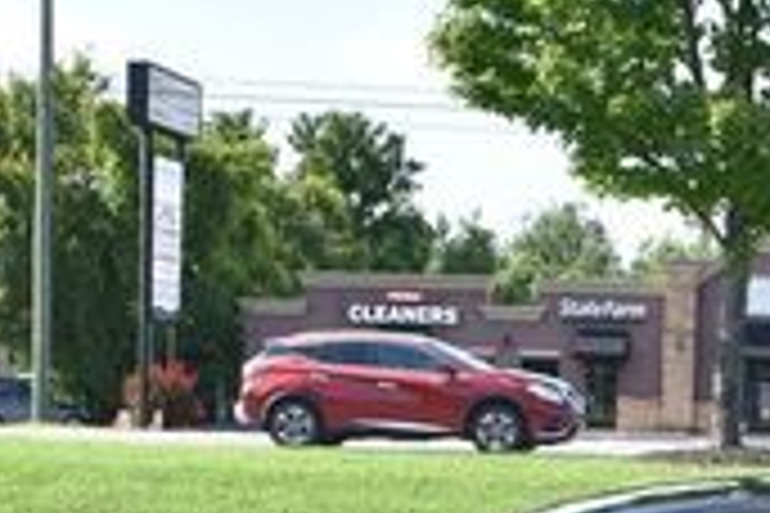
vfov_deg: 13.1
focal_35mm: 101
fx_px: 2160
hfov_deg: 19.6
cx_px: 775
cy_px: 641
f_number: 7.1
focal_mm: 18
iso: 200
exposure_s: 1/250
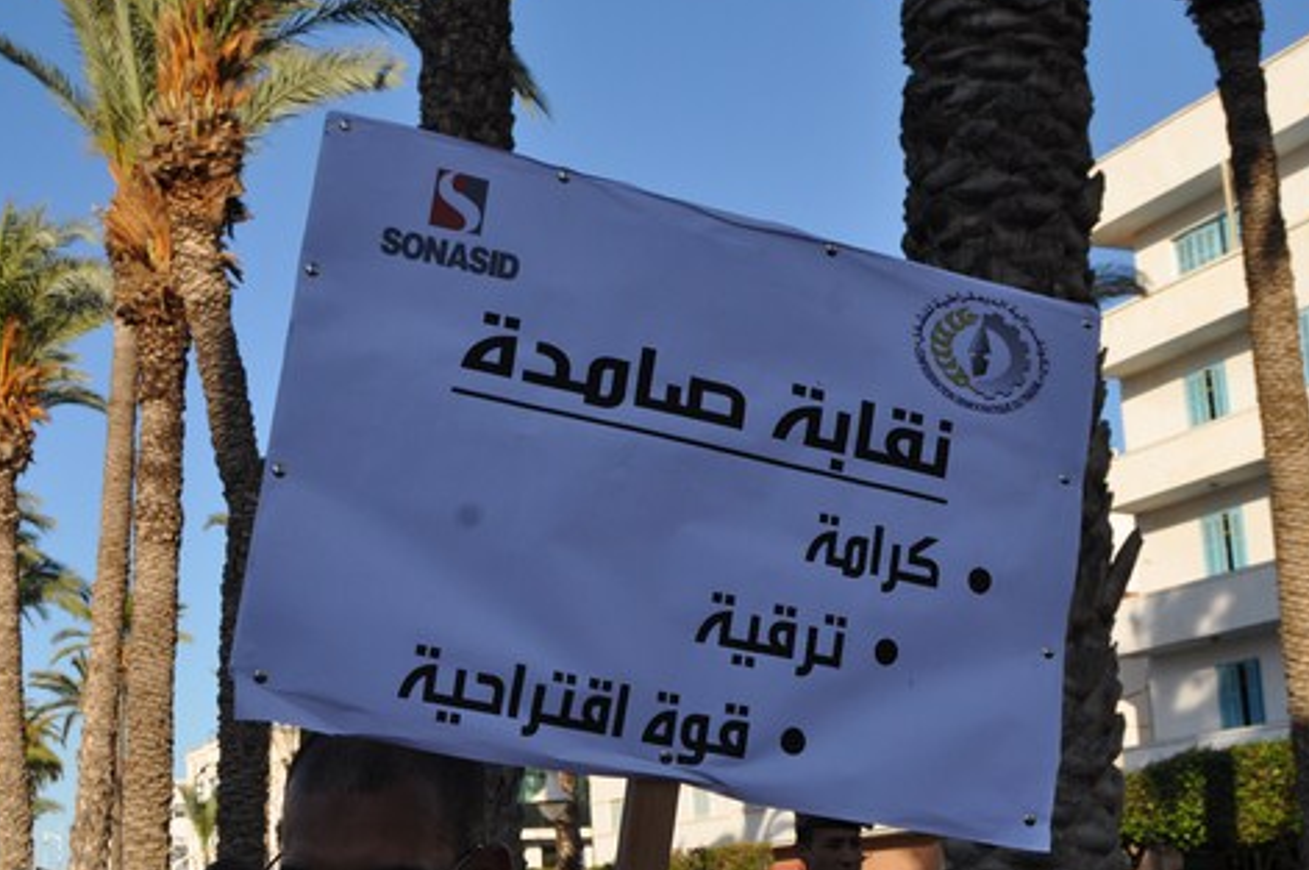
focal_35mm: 53
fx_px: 1925
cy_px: 504
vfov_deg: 25.4
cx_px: 592
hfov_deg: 37.5
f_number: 10
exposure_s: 1/400
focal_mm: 26
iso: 200
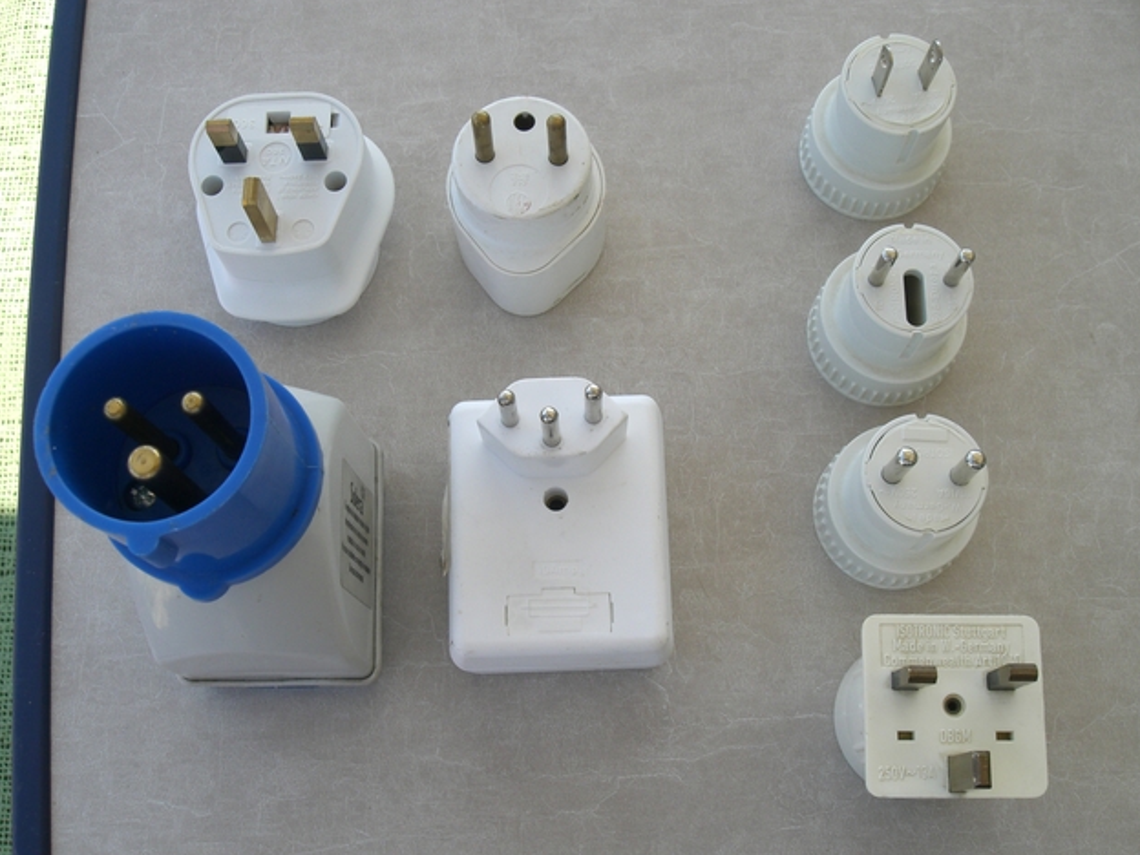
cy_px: 431
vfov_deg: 36.8
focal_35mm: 39
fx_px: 1284
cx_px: 557
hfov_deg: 47.9
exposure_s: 1/200
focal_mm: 6.3
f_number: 4.4
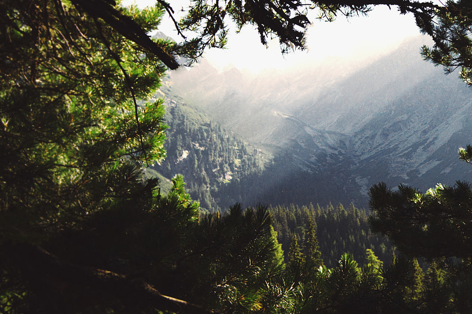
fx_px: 720
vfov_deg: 24.5
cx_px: 347
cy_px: 110
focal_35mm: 55
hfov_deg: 35.6
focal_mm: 20
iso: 800
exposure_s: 1/1600
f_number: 4.5
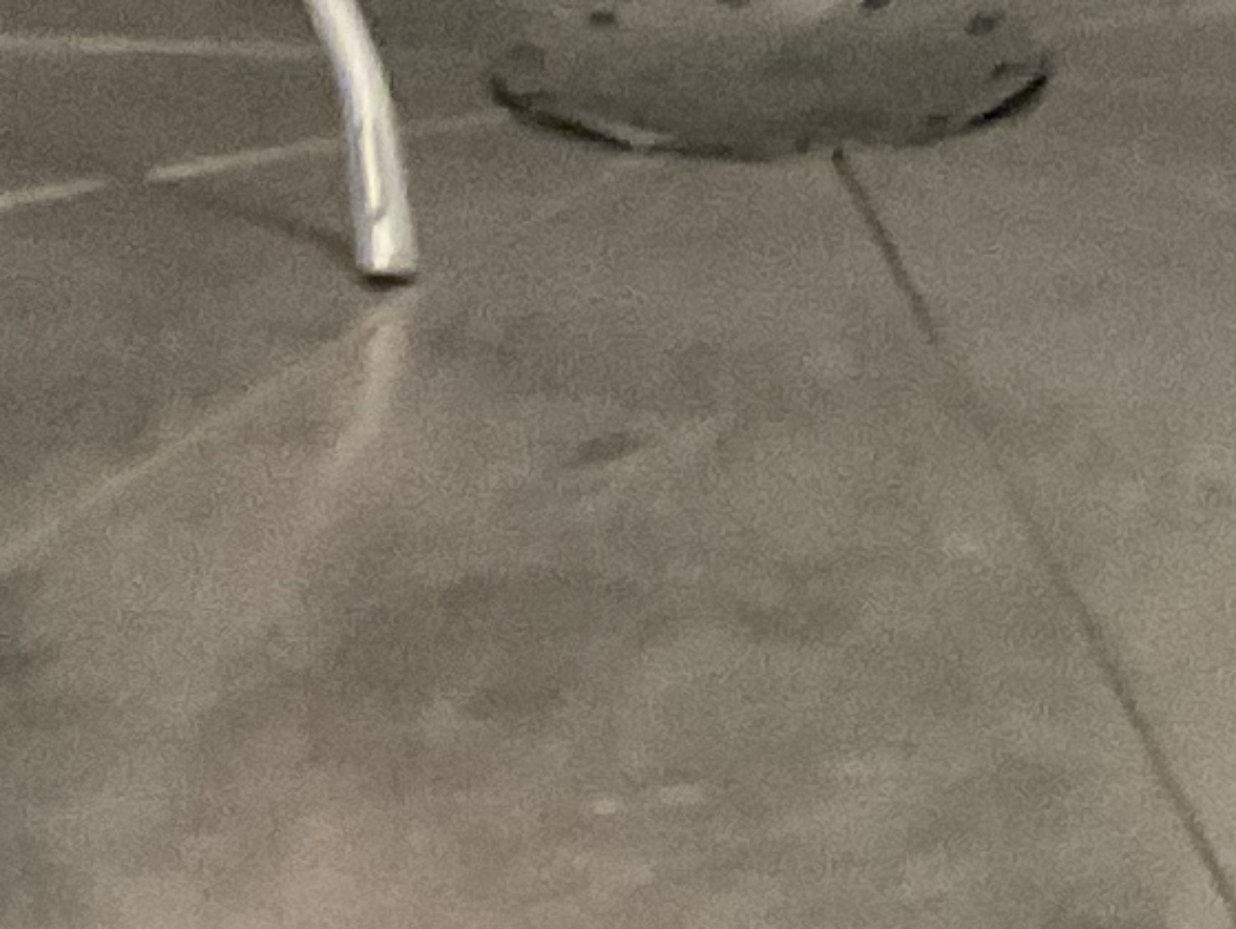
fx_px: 7467
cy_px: -1610
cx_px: 876
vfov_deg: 6.6
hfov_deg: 9.5
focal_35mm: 209
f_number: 1.8
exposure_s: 1/60
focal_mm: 3
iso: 200
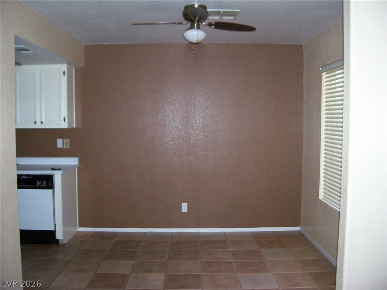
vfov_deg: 41.8
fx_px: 380
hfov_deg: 54.0
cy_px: 145
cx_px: 194
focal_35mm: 34
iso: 140
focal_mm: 5.6
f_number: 2.7
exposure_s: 1/112
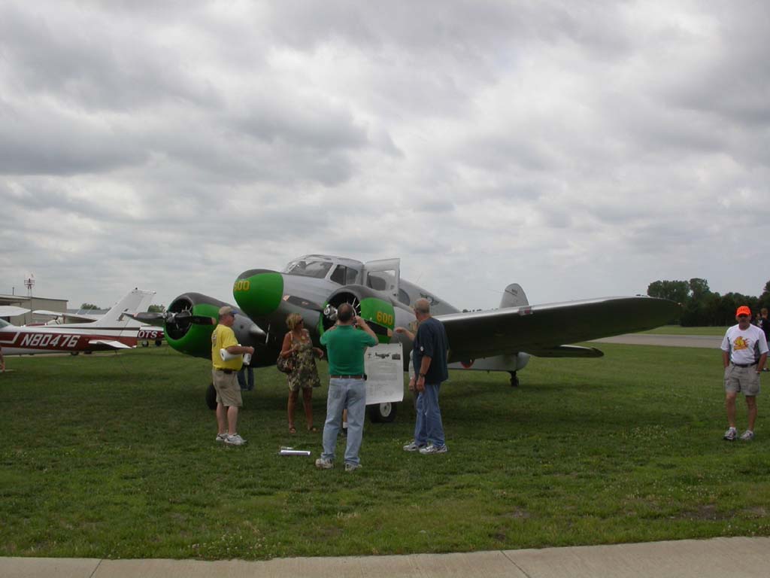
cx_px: 385
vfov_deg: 37.7
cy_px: 289
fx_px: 845
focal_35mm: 38
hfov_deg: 49.0
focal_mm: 7.85
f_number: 7.5
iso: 100
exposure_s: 1/322
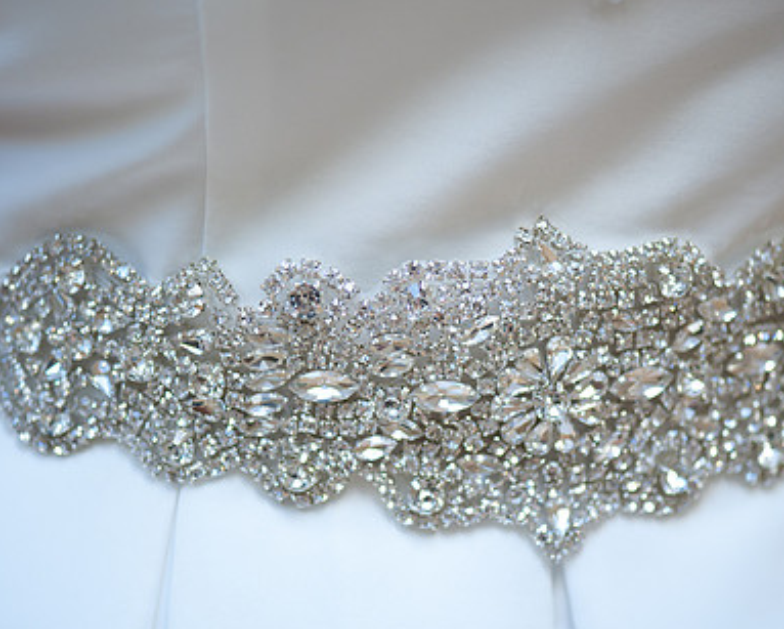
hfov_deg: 12.9
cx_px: 442
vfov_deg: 10.4
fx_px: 3460
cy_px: 328
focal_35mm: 149
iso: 800
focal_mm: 105
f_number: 3
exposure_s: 1/160
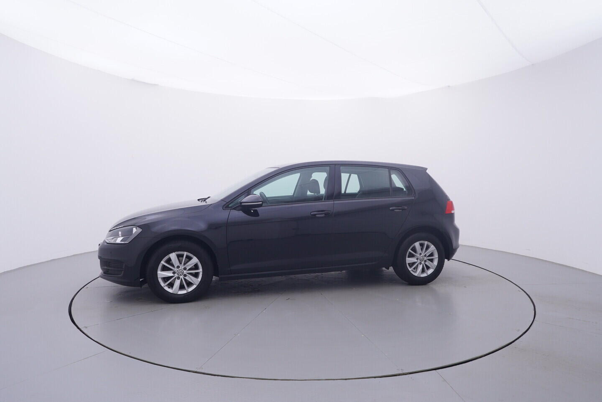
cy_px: 201
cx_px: 301
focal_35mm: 22
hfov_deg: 77.3
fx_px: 376
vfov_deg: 56.2
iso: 200
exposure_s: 1/80
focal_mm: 15
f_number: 5
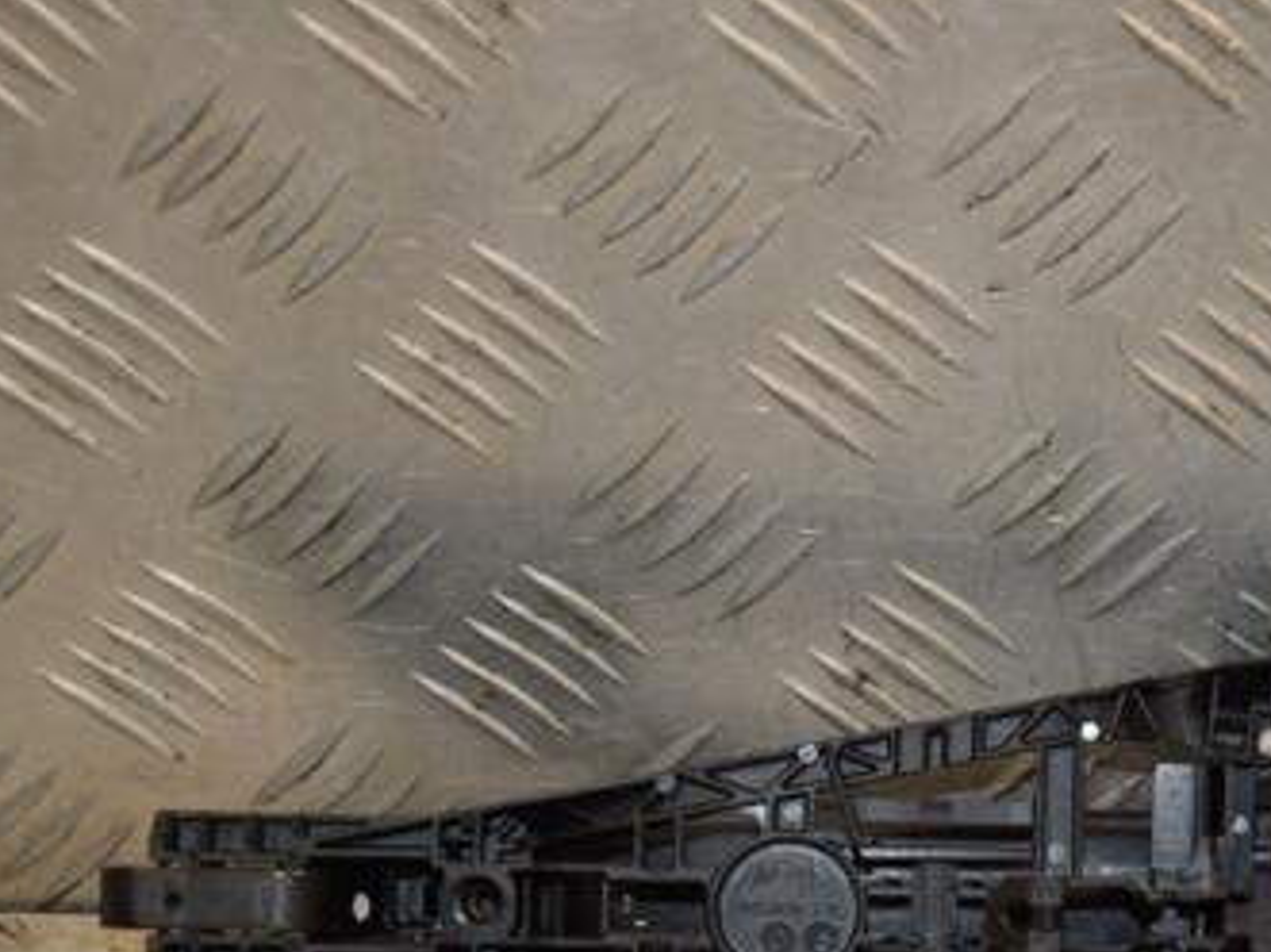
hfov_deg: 14.4
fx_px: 4992
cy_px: 745
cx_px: 1106
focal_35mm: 136
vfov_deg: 10.9
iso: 800
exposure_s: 1/200
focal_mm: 52
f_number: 5.6
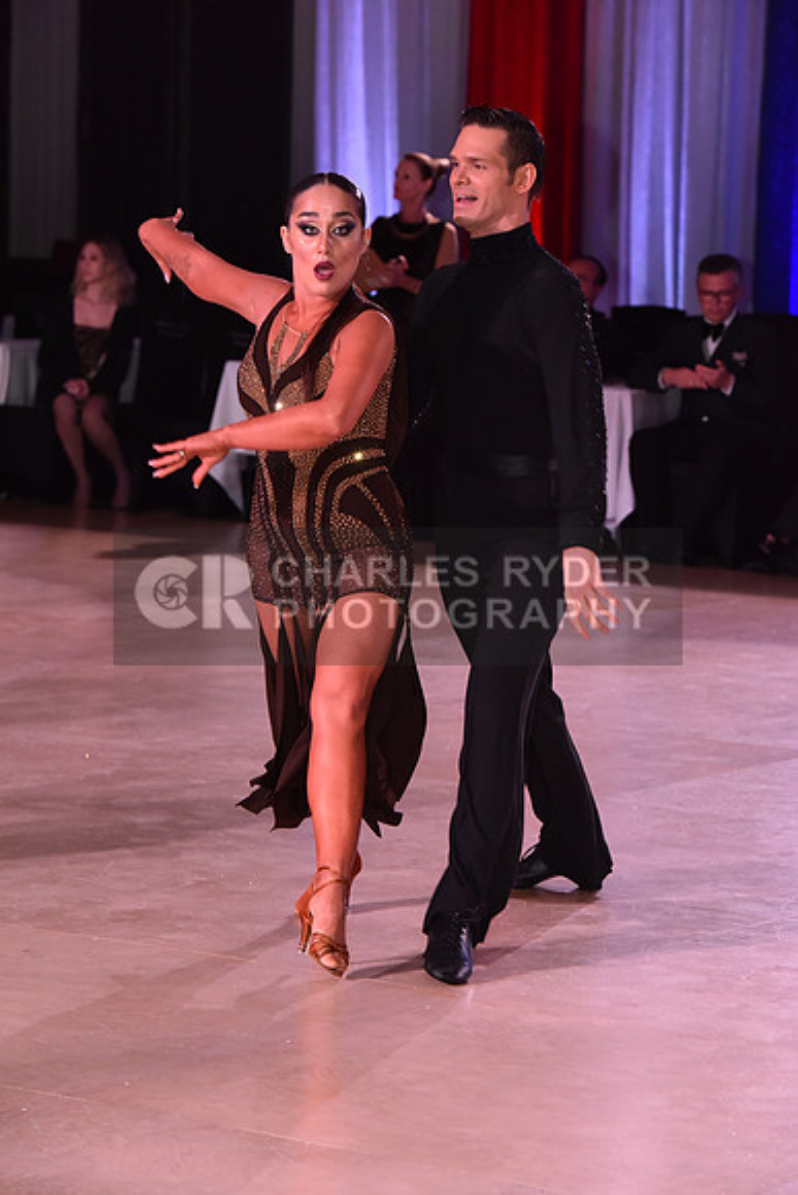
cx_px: 399
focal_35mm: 130
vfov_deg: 15.8
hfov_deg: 10.6
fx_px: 4320
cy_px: 598
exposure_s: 1/320
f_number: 6.3
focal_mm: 130
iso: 2500
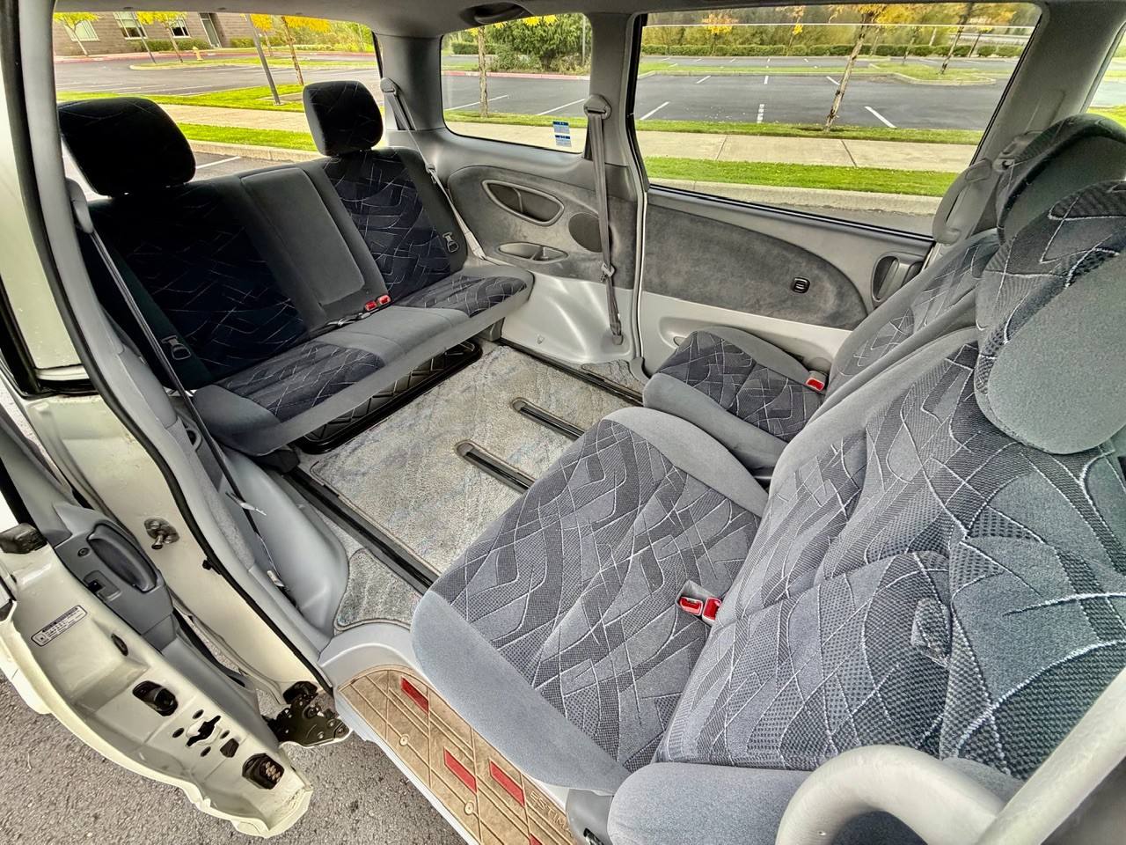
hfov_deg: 102.1
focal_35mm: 14
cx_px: 563
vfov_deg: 85.7
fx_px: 455
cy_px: 422
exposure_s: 1/73
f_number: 2.2
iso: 320
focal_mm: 2.22
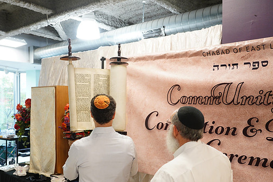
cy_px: 103
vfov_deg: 38.8
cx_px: 122
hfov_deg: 55.7
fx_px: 258
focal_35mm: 34
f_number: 4.5
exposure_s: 1/100
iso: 2000
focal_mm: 30
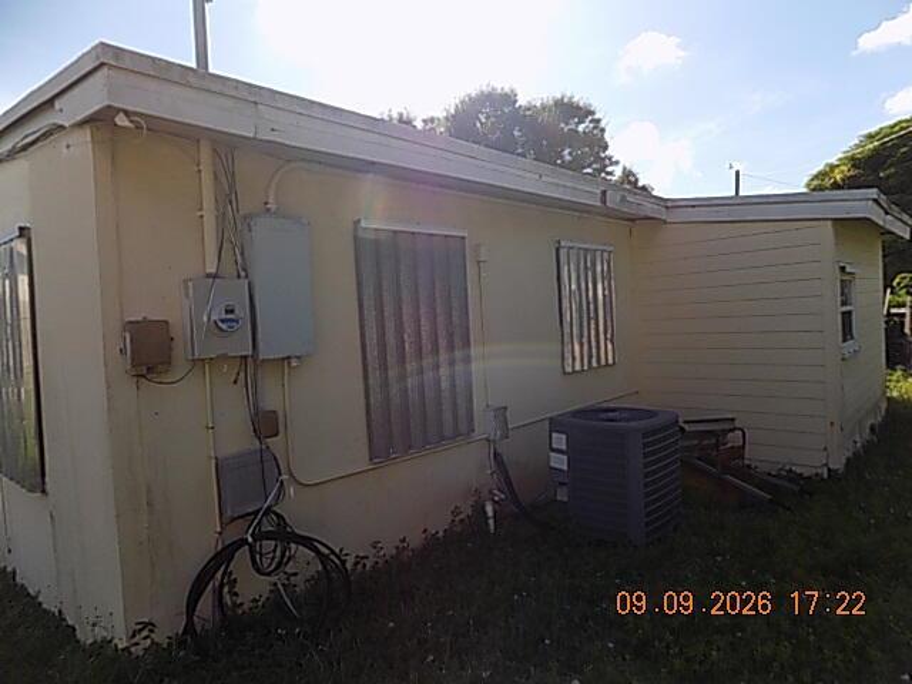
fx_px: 606
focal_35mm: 23
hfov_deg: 73.9
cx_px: 456
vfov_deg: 58.9
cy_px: 342
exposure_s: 1/1000
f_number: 3.1
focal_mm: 4
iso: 80
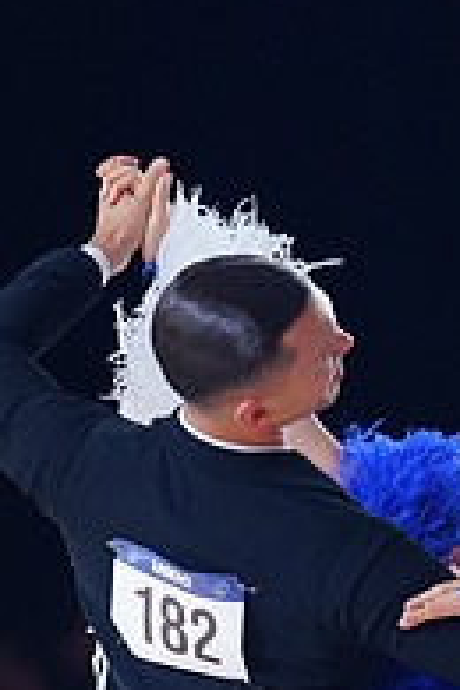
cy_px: 920
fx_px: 11422
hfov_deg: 2.3
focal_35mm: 596
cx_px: 345
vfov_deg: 3.5
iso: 1000
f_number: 2.8
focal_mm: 200
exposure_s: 1/500
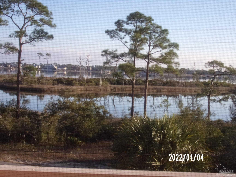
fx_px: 436
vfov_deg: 22.9
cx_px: 118
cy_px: 88
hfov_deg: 30.3
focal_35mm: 64
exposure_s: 1/220
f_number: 4.5
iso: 80
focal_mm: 11.5
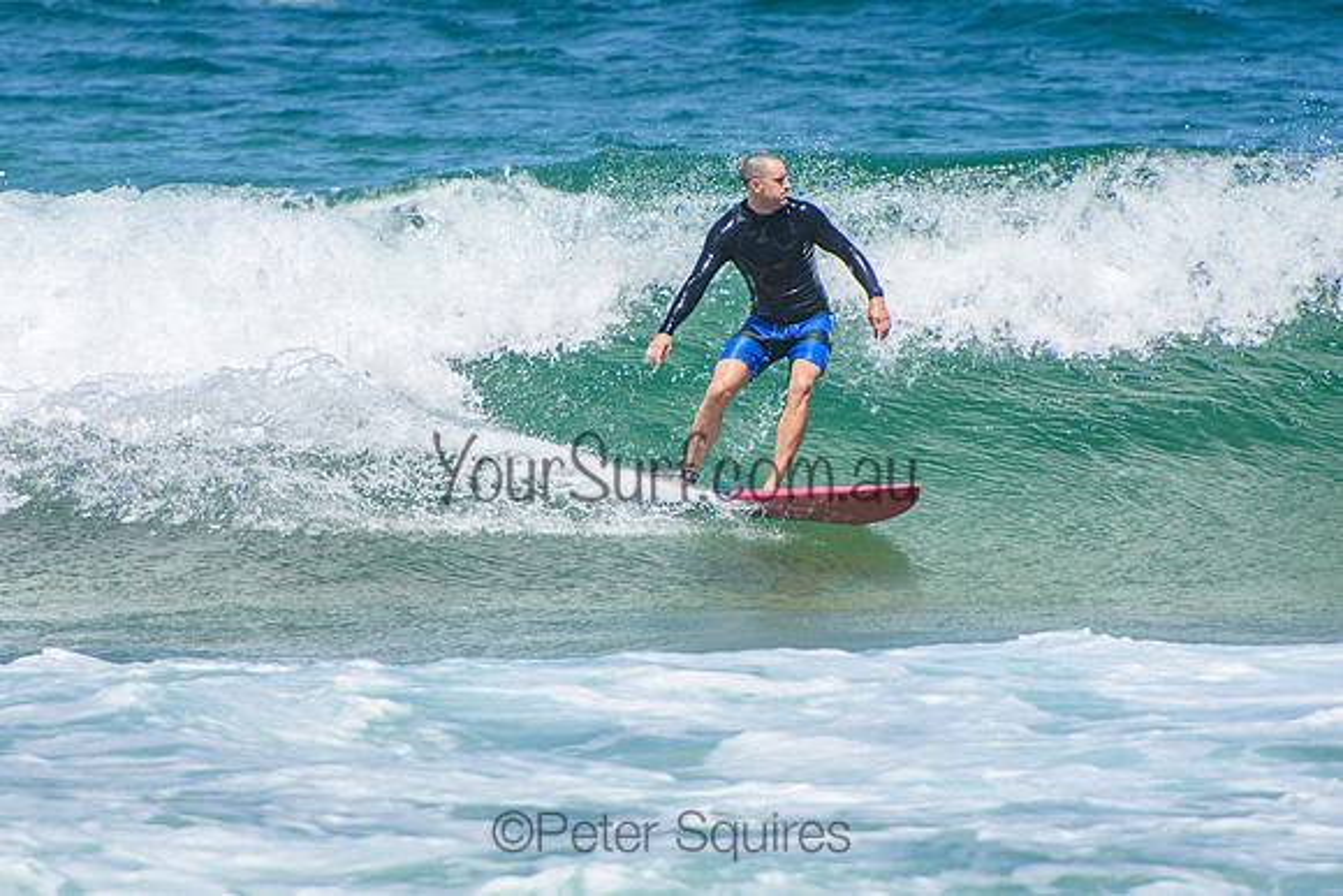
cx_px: 672
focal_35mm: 600
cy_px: 448
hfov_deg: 3.4
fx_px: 22388
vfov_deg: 2.3
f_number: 5.6
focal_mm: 400
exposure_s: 1/2000
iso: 320
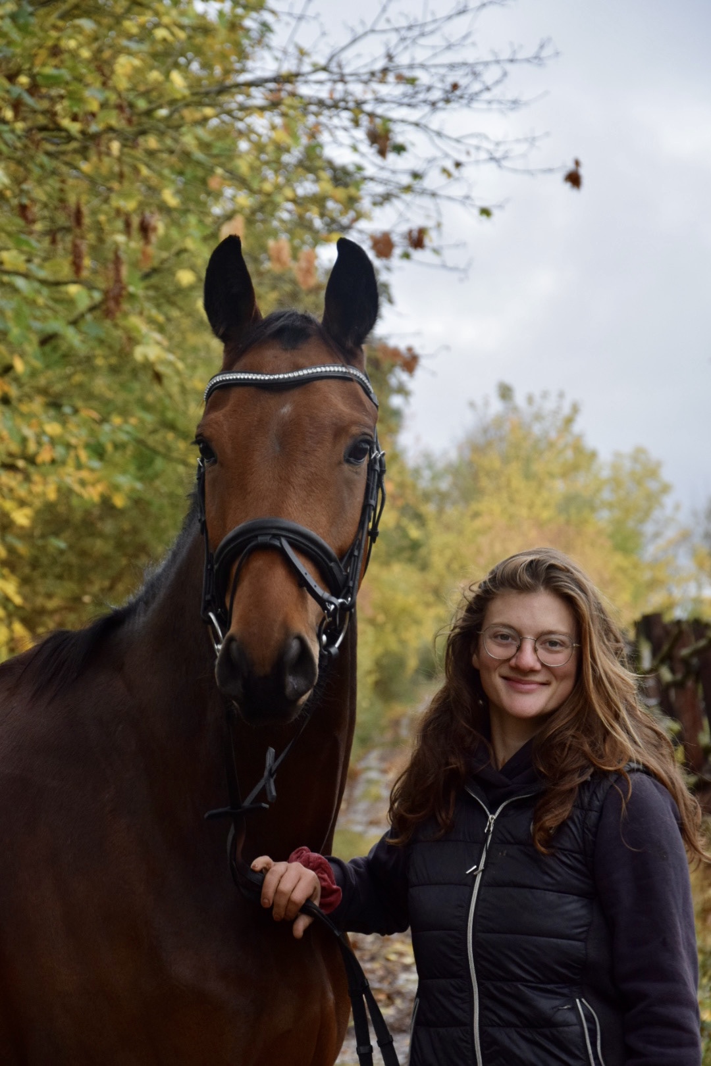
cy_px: 533
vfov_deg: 17.1
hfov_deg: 11.4
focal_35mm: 120
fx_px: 3555
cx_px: 356
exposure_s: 1/640
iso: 800
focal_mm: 80
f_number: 5.3
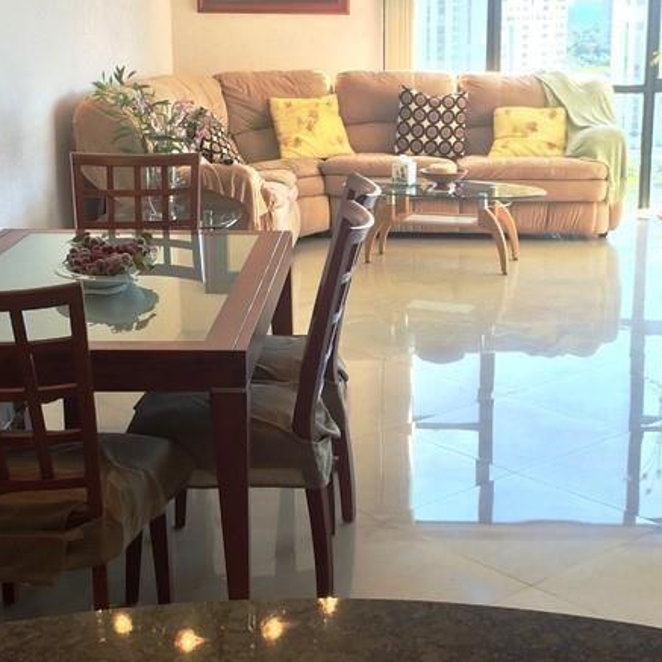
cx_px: 423
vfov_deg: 28.6
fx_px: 1298
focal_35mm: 60
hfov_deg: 28.5
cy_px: 286
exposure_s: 1/60
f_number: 2.2
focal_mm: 4.15
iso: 32
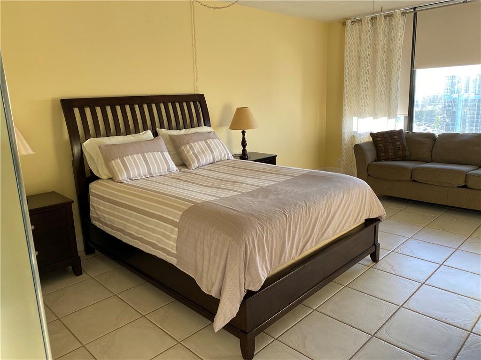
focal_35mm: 26
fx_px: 361
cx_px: 240
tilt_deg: -13.6
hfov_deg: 67.3
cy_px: 180
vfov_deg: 53.1
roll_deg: +2.4
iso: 80
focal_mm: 4.25
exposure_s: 1/122
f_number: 1.8
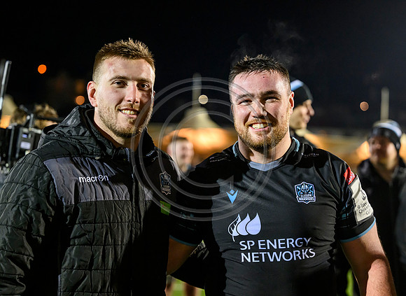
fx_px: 1061
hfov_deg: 21.7
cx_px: 222
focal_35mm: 91
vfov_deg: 15.9
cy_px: 148
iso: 6400
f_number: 3.2
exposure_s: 1/500
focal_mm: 86
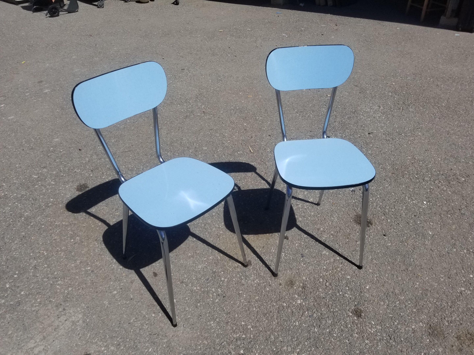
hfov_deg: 67.3
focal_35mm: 26
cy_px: 178
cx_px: 237
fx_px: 356
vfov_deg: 53.1
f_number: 1.7
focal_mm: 4.25
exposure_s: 1/5552
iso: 50
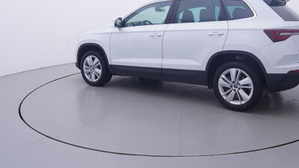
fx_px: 260
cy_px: 34
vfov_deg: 34.8
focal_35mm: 33
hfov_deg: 59.1
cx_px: 188
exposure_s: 1/80
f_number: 5
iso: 200
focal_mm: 15
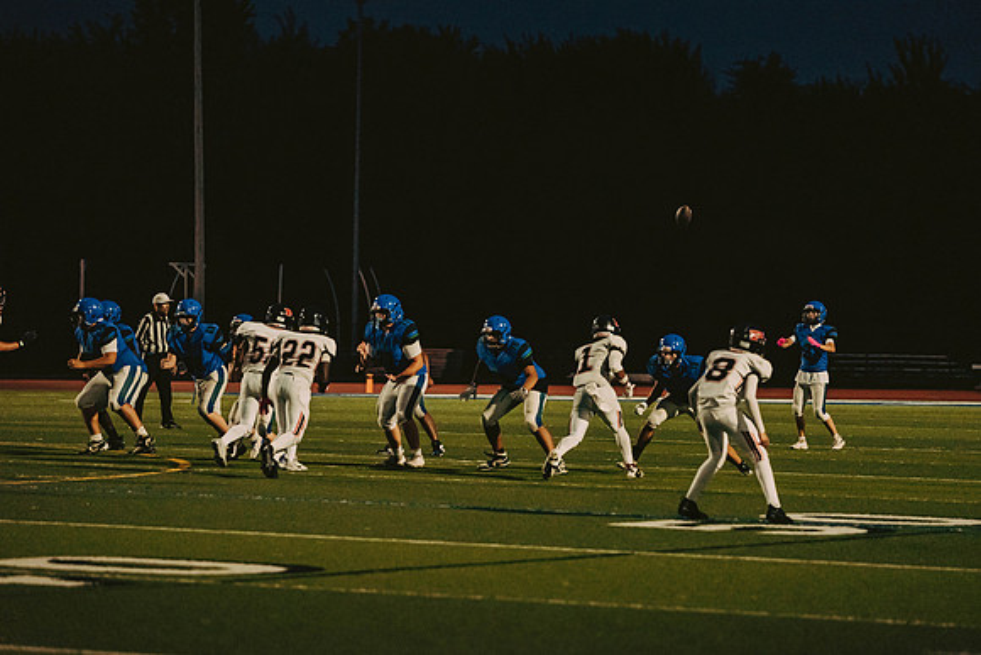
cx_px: 550
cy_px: 283
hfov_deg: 13.2
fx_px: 4234
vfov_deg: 8.8
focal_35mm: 155
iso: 2500
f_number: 2.8
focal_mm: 135
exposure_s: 1/1600
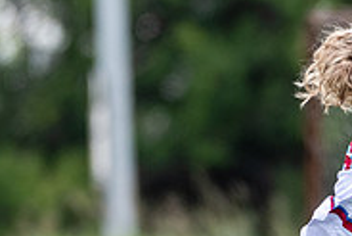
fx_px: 21586
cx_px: 493
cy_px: 236
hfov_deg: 0.9
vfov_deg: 0.6
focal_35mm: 2206
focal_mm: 340
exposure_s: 1/1250
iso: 360
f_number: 4
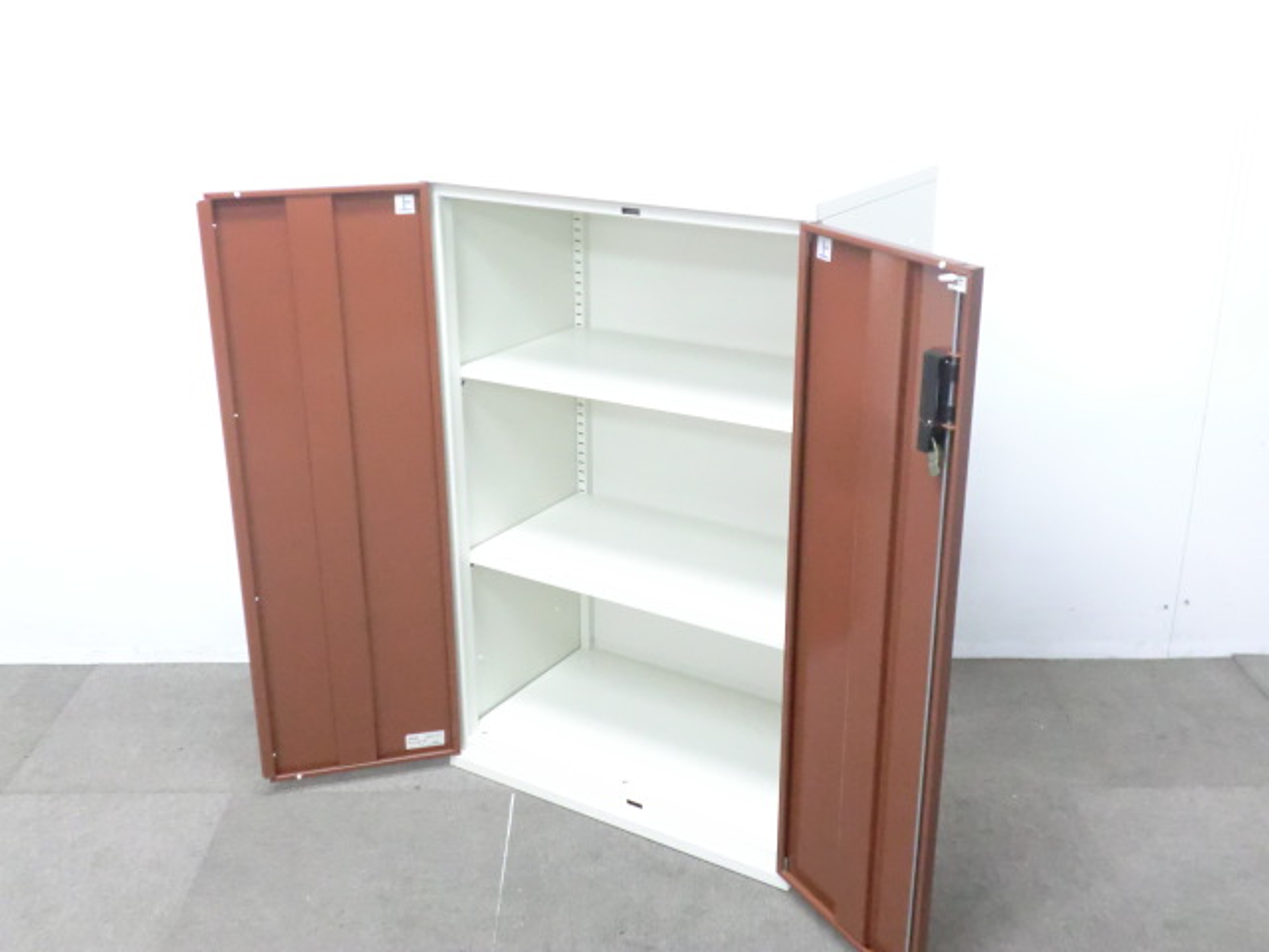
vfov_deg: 37.7
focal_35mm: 38
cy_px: 476
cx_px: 634
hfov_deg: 49.0
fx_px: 1393
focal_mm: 6.9
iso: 800
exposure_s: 1/20
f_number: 3.9
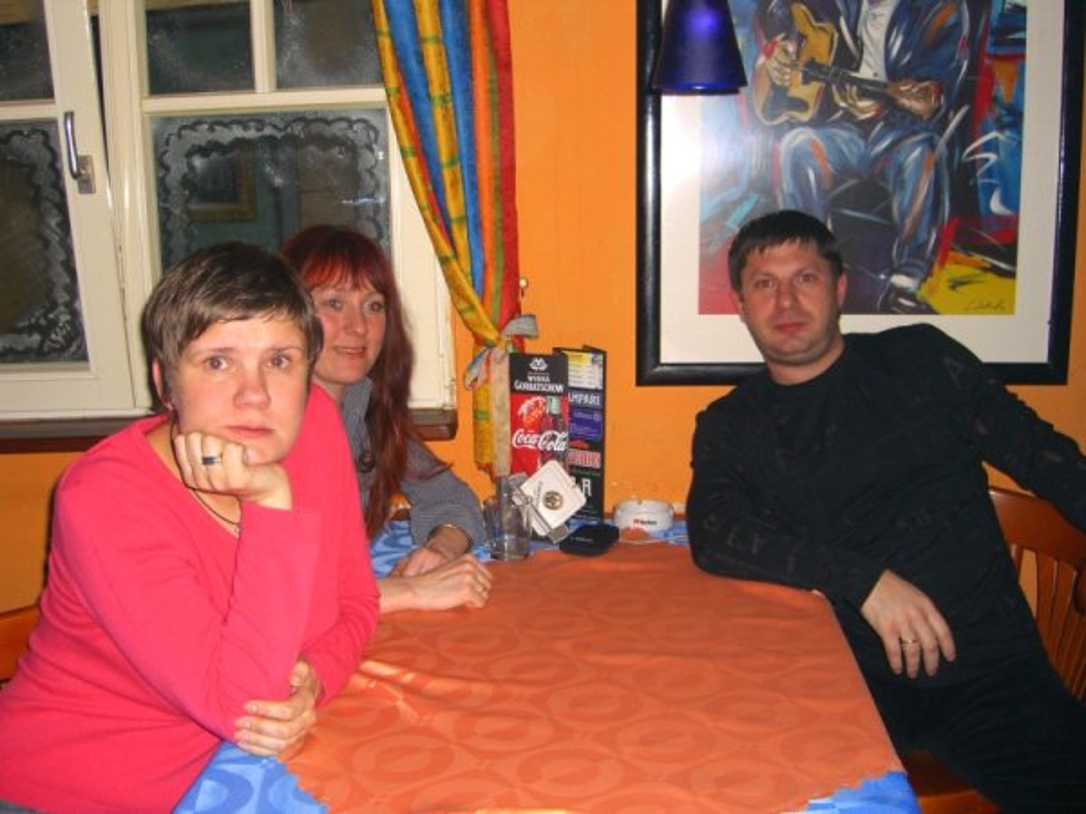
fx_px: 1192
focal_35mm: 38
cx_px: 543
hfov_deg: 49.0
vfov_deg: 37.7
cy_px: 407
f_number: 2.8
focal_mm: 7.9
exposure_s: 1/60
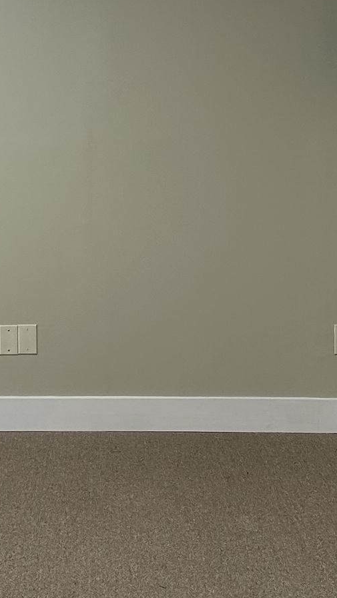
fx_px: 1540
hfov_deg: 12.4
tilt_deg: -2.2
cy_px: 139
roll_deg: +0.3
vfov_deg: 21.8
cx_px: 65
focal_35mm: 97
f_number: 1.5
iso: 50
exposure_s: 1/228
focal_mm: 5.7
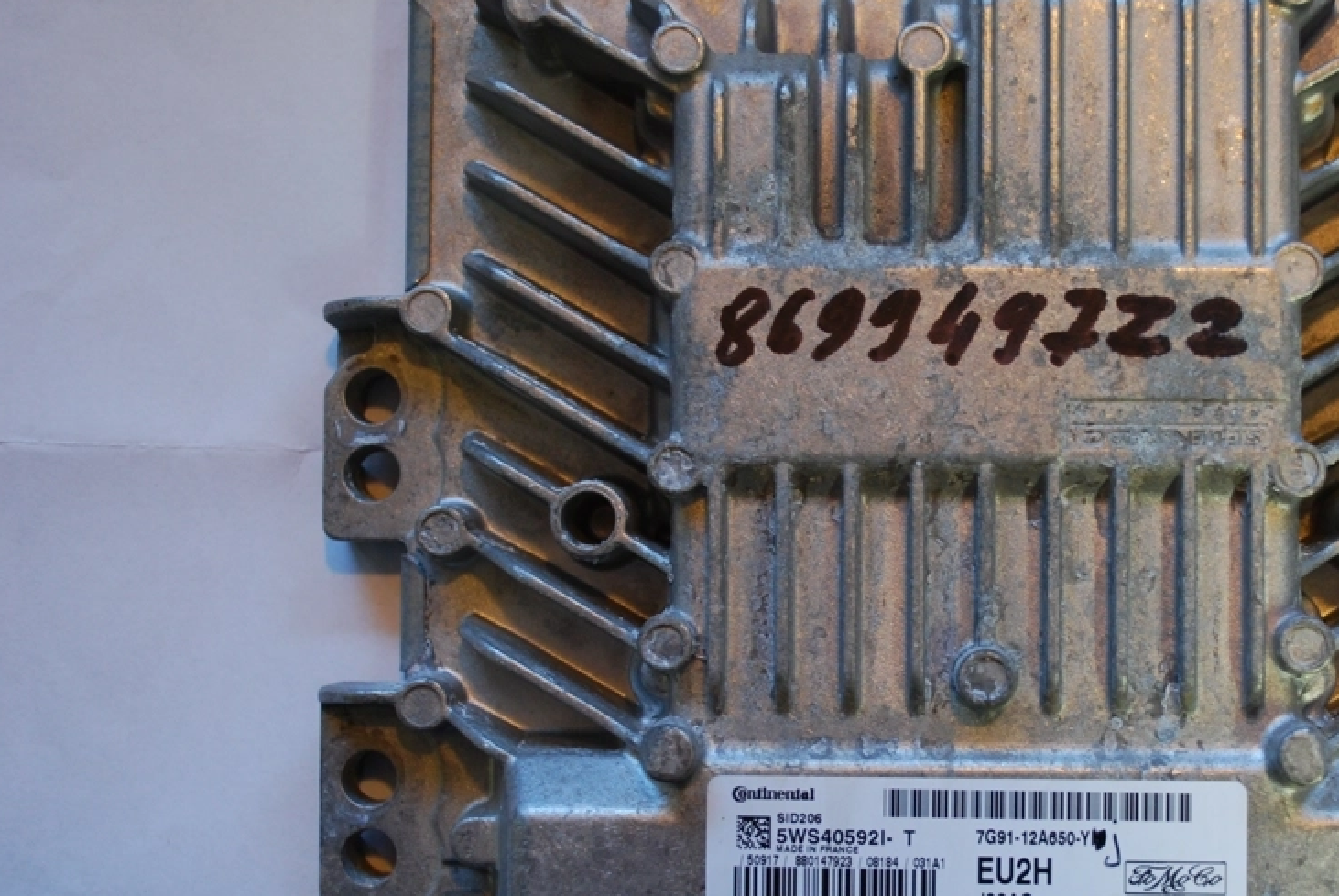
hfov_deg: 34.1
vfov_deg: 23.4
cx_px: 900
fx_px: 2159
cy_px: 534
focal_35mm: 58
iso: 400
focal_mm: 28
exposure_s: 1/25
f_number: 4.5
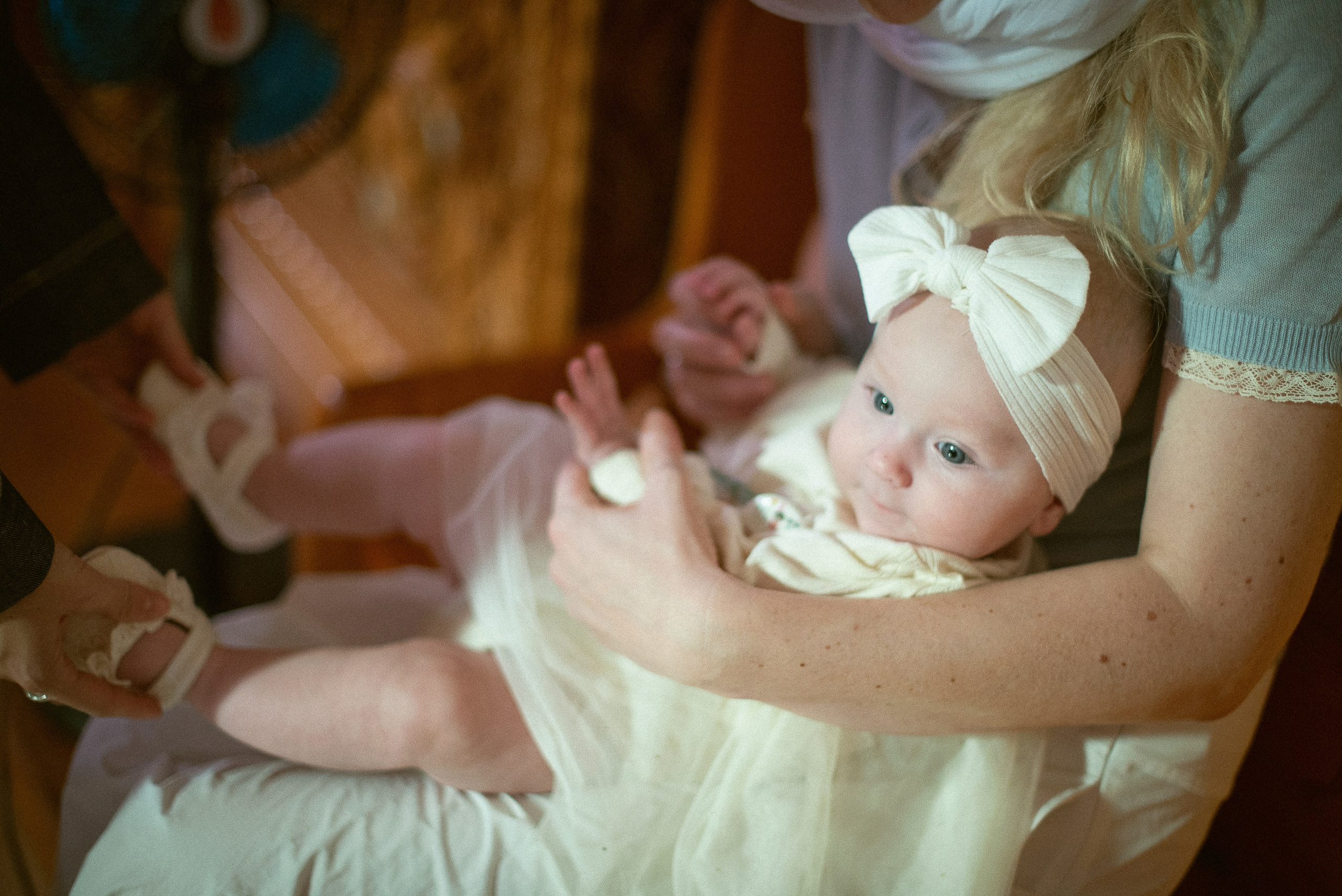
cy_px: 448
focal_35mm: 50
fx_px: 1865
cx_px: 671
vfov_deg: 27.0
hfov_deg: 39.6
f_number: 1.4
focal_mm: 50
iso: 800
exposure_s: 1/125
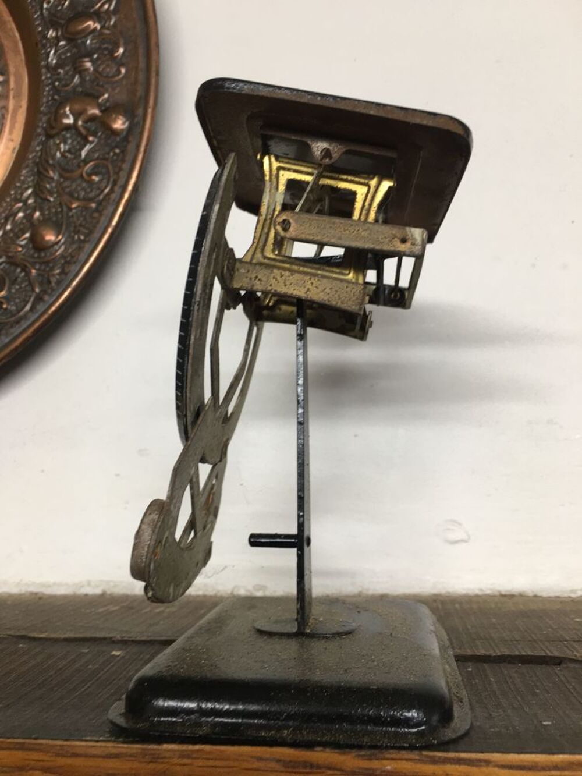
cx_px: 291
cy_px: 388
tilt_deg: +5.8
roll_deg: +1.5
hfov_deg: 48.2
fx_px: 650
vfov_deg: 61.7
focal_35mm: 29
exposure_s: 1/33
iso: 80
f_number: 2.2
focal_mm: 4.15
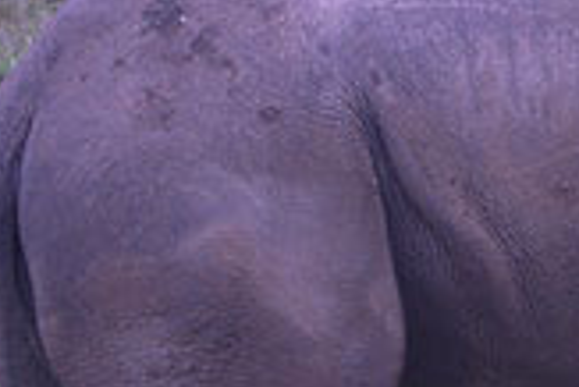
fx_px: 5232
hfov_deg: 6.3
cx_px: 515
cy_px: 199
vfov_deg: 4.2
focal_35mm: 325
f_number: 4.9
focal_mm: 23.4
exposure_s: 1/79.6
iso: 50
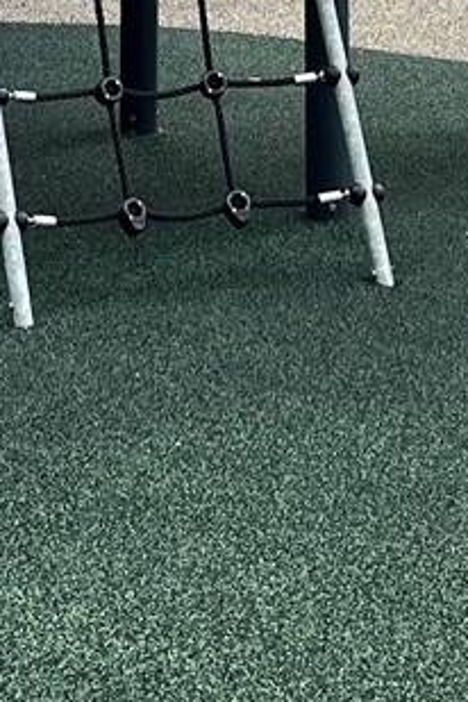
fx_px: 2730
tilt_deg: +5.0
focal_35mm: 140
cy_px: -625
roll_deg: -0.6
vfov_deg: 13.0
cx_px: 27
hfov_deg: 9.7
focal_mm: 5.7
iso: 50
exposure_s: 1/924
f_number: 1.5
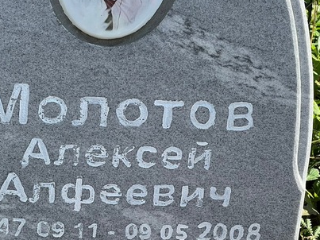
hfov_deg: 12.9
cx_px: 94
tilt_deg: -31.6
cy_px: 101
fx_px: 1414
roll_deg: -1.5
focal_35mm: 153
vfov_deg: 9.7
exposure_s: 1/242
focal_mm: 9
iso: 25
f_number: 2.8
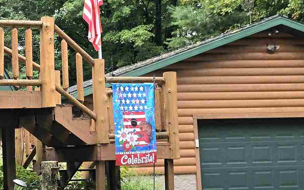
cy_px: 104
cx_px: -46
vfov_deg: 15.5
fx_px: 696
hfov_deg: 22.9
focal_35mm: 84
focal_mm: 6.5
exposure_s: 1/2000
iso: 64
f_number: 1.4
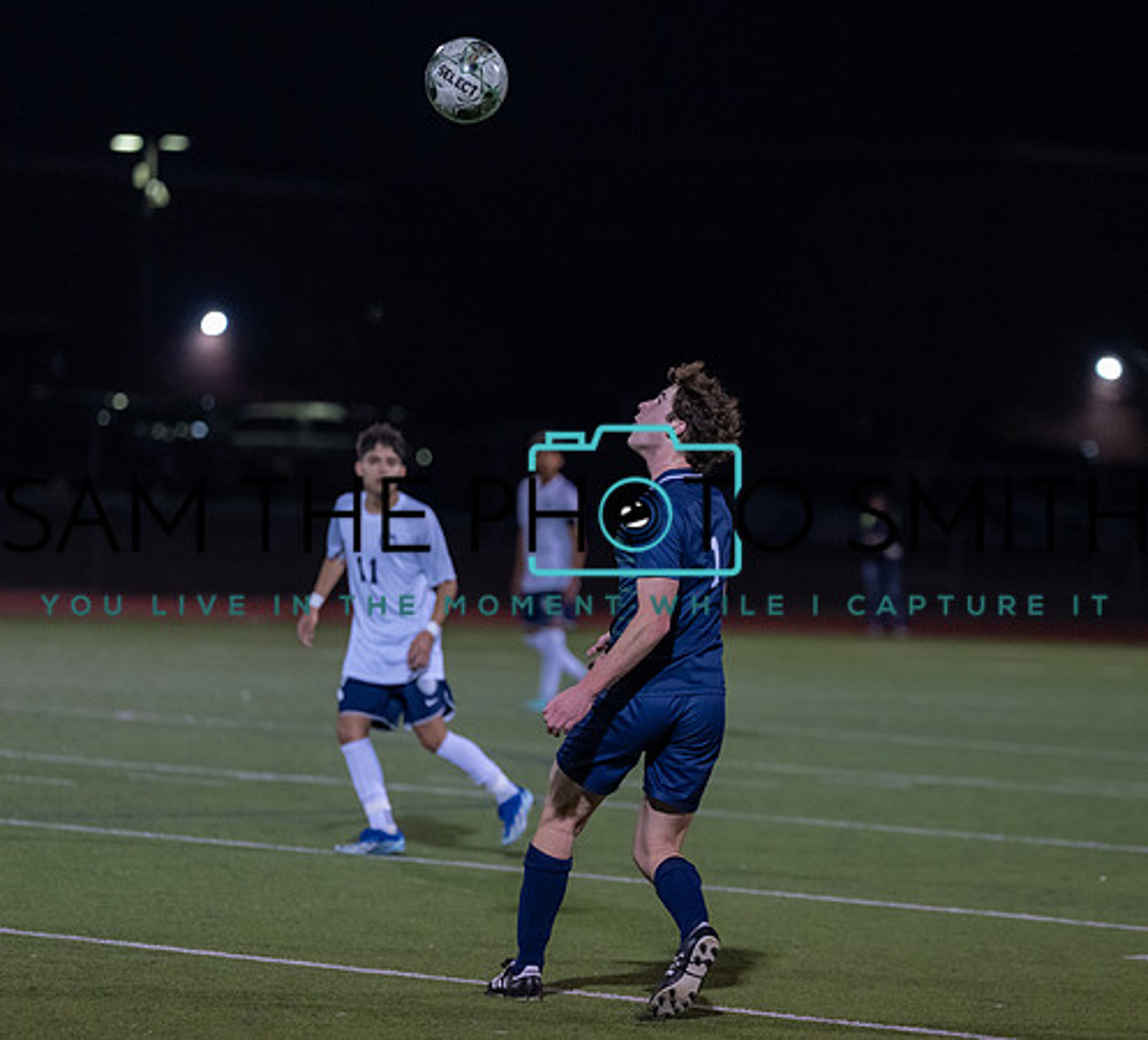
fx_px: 7359
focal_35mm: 206
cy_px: 494
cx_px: 714
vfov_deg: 8.1
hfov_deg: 8.9
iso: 3200
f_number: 2.8
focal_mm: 153
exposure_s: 1/1000
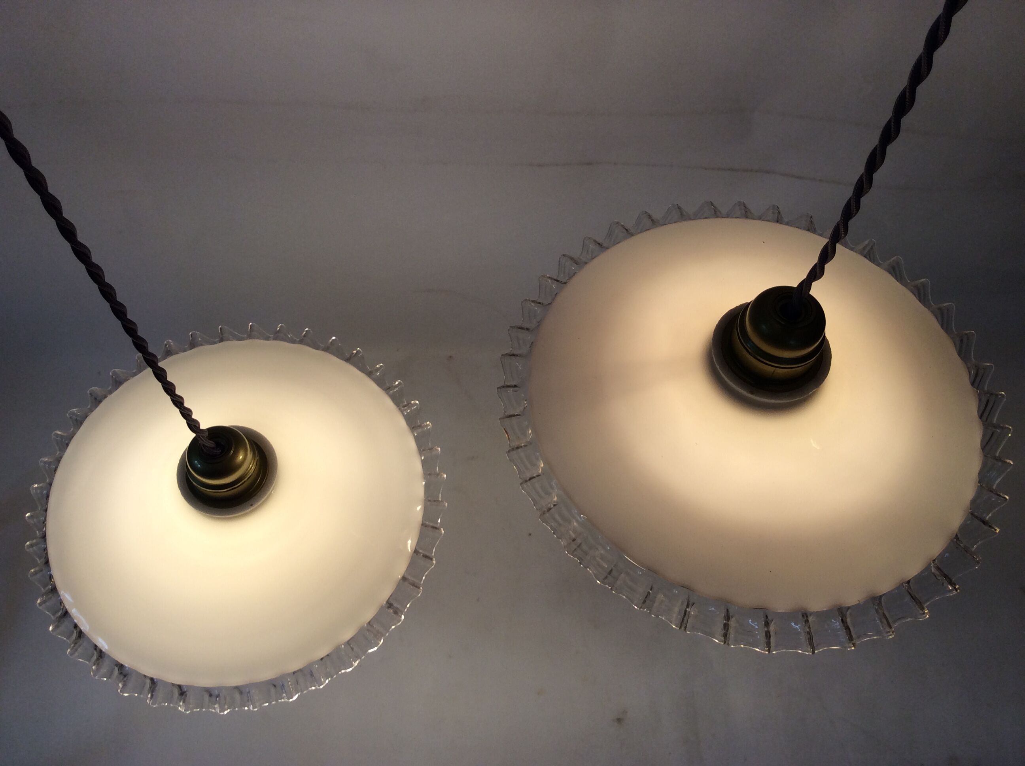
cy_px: 383
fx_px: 946
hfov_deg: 56.9
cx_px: 512
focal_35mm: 32
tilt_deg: -63.2
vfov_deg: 44.1
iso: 32
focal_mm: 3.3
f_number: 2.4
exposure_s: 1/189
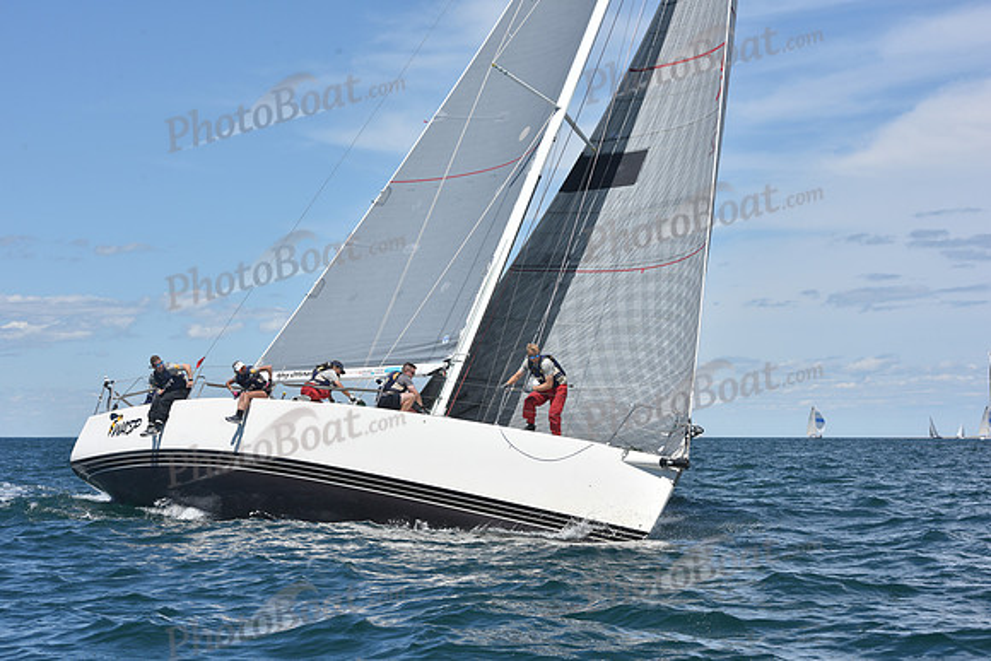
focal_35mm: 86
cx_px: 496
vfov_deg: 15.9
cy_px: 330
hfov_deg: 23.6
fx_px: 2368
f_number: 11
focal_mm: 86
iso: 250
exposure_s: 1/800
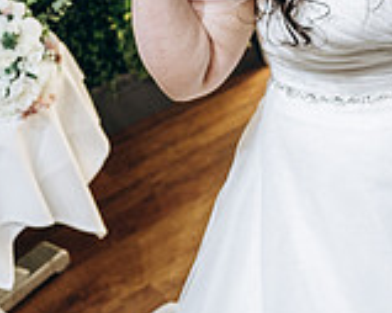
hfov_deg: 21.4
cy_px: -41
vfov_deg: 18.0
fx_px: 951
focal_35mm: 82
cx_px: 488
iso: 2000
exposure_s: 1/160
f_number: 2.8
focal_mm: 24
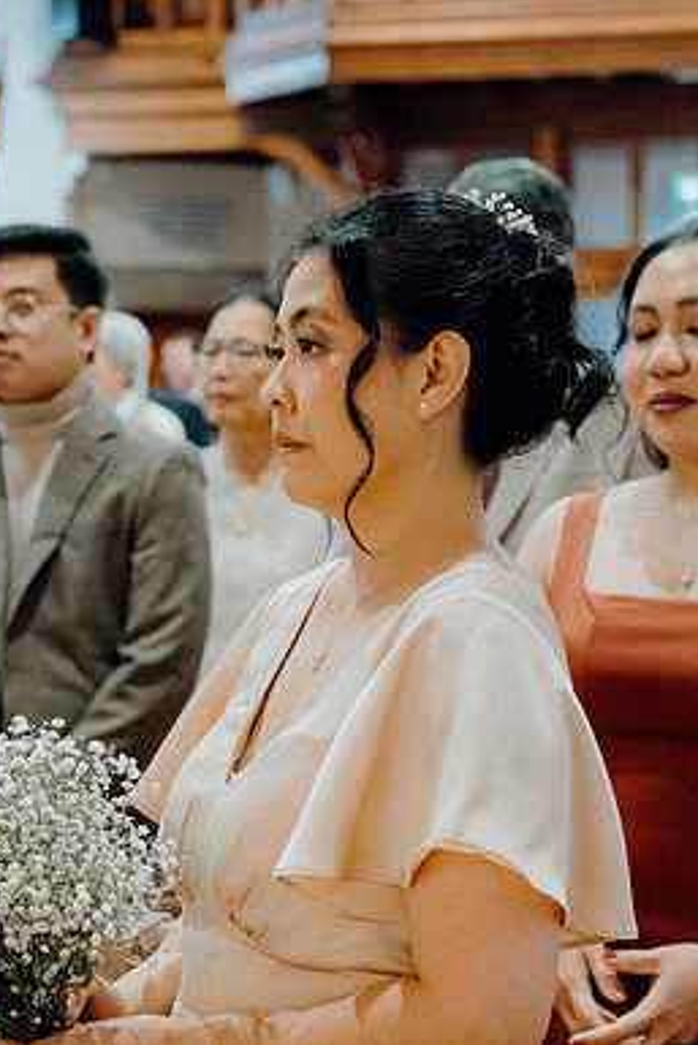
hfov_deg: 13.2
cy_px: 522
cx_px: 361
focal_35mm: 104
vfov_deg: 19.6
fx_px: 3022
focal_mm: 46
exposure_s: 1/160
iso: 5000
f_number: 3.5
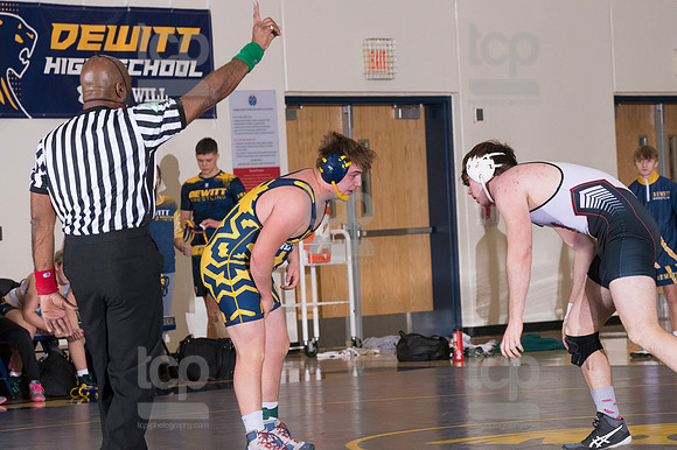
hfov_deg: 11.2
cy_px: 225
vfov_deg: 7.5
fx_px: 3439
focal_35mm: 183
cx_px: 338
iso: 2000
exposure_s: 1/250
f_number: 5.6
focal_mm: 122
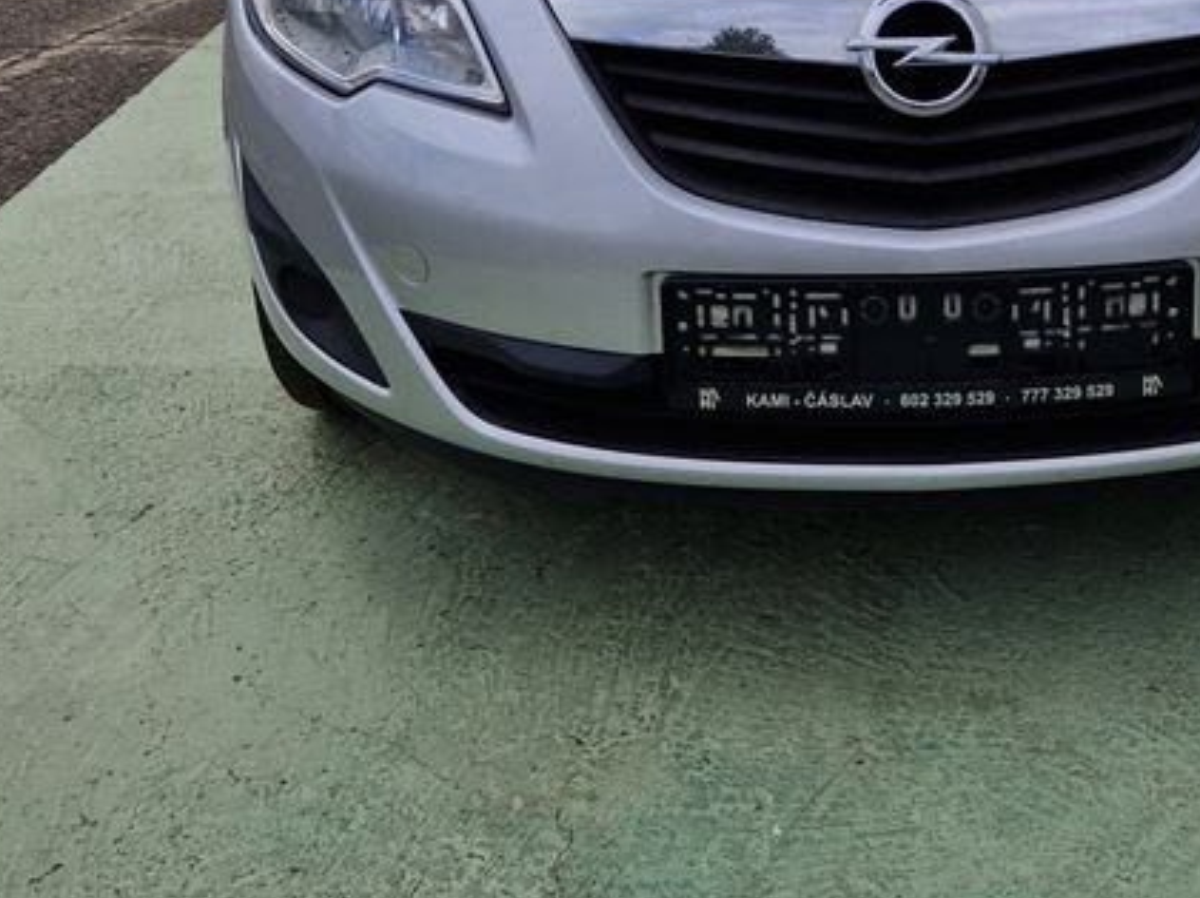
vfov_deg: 25.1
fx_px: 1940
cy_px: 54
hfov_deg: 33.6
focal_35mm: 56
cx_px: 915
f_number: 1.8
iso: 50
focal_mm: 5.4
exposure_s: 1/2352
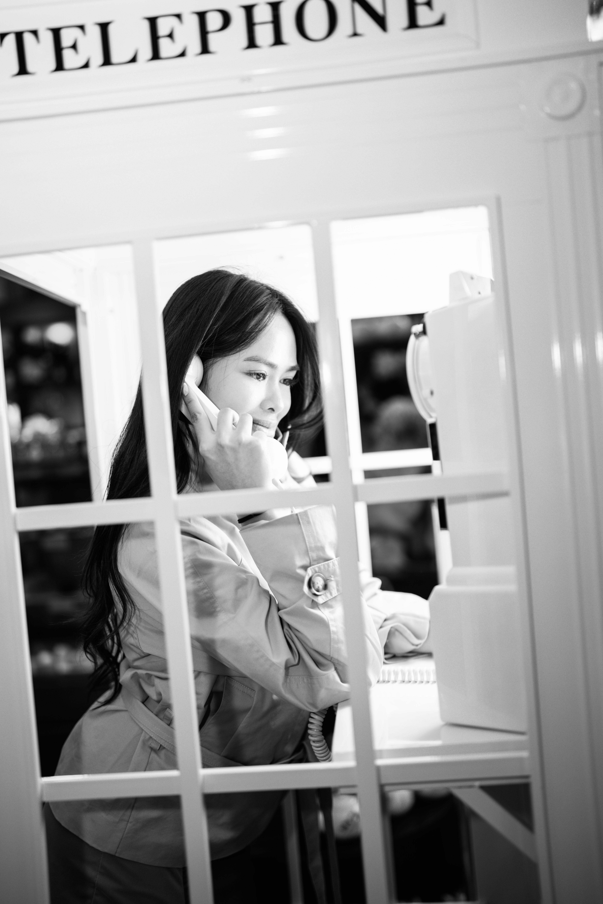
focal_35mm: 35
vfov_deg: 54.4
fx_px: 879
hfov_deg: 37.9
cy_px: 452
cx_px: 302
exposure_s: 1/60
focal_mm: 35
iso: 320
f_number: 1.2
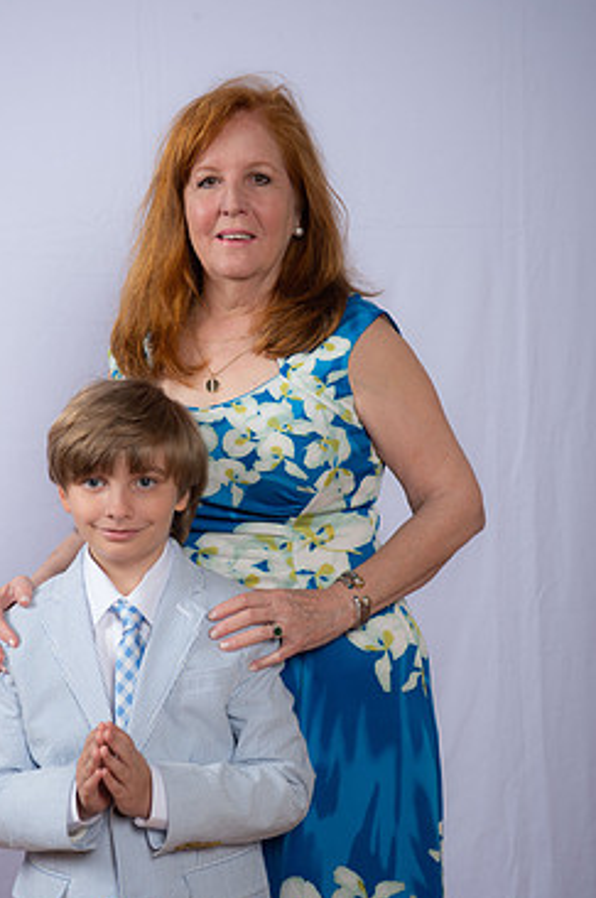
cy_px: 486
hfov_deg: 17.0
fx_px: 1992
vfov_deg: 25.4
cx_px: 261
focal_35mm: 80
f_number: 8
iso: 250
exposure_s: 1/160
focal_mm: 65
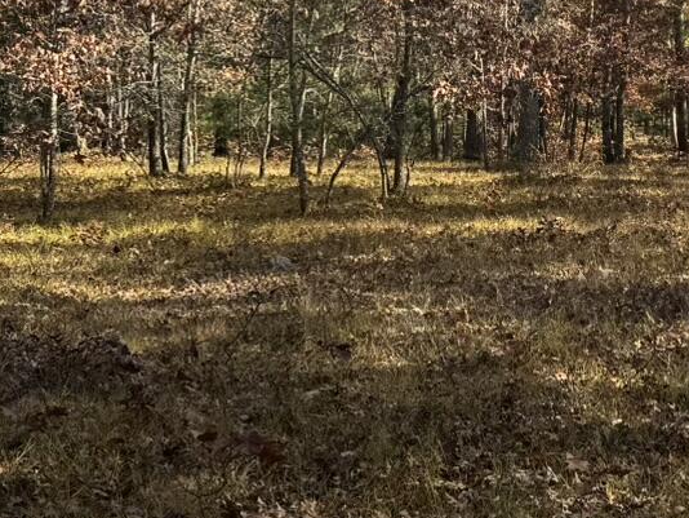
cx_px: 535
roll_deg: +1.3
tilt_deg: -1.4
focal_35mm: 92
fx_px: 1832
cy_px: 155
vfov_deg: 16.0
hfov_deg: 21.1
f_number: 1.78
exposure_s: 1/842
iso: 80
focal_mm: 6.76
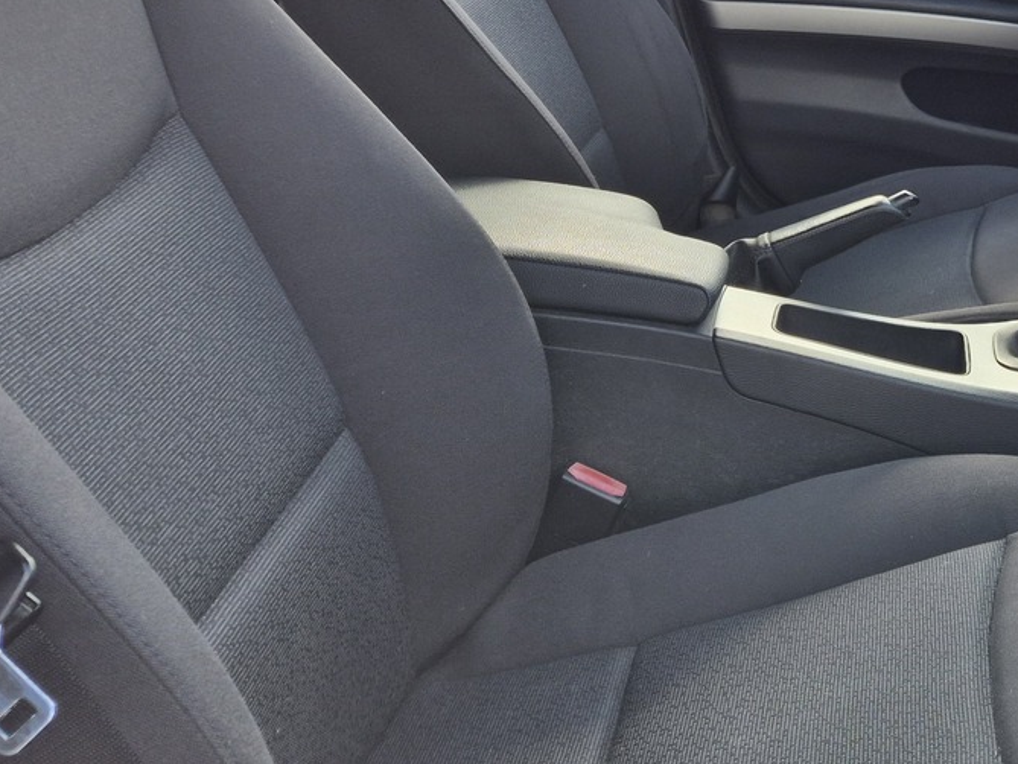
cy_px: 122
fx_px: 1618
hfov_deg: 31.7
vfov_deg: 26.0
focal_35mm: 55
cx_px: 1065
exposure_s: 1/618
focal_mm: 5.4
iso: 25
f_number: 1.8
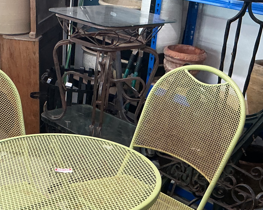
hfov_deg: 28.0
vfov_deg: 21.9
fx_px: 522
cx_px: 70
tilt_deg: -31.9
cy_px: 217
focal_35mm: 67
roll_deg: -2.4
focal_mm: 3
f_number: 1.8
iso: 125
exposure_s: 1/50
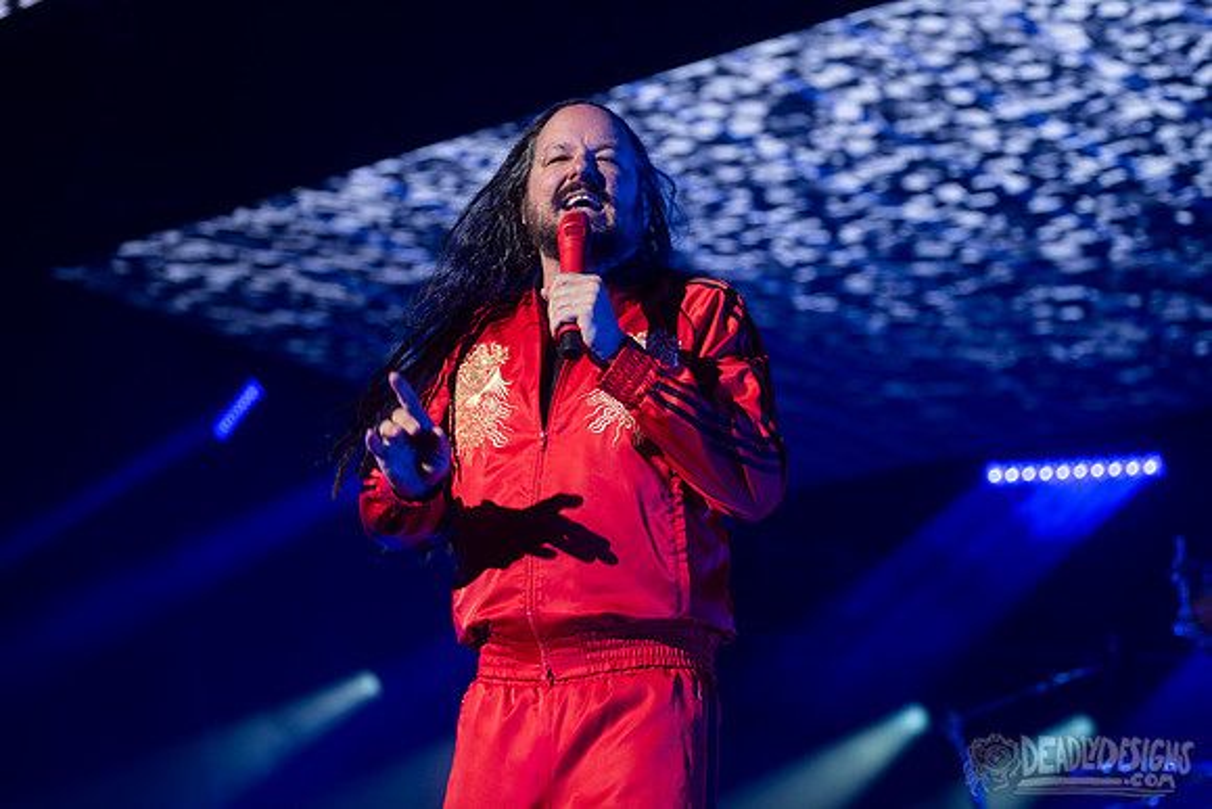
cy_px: 327
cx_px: 620
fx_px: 3484
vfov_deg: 13.2
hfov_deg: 19.7
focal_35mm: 103
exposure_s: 1/500
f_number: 3.2
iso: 1000
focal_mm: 86
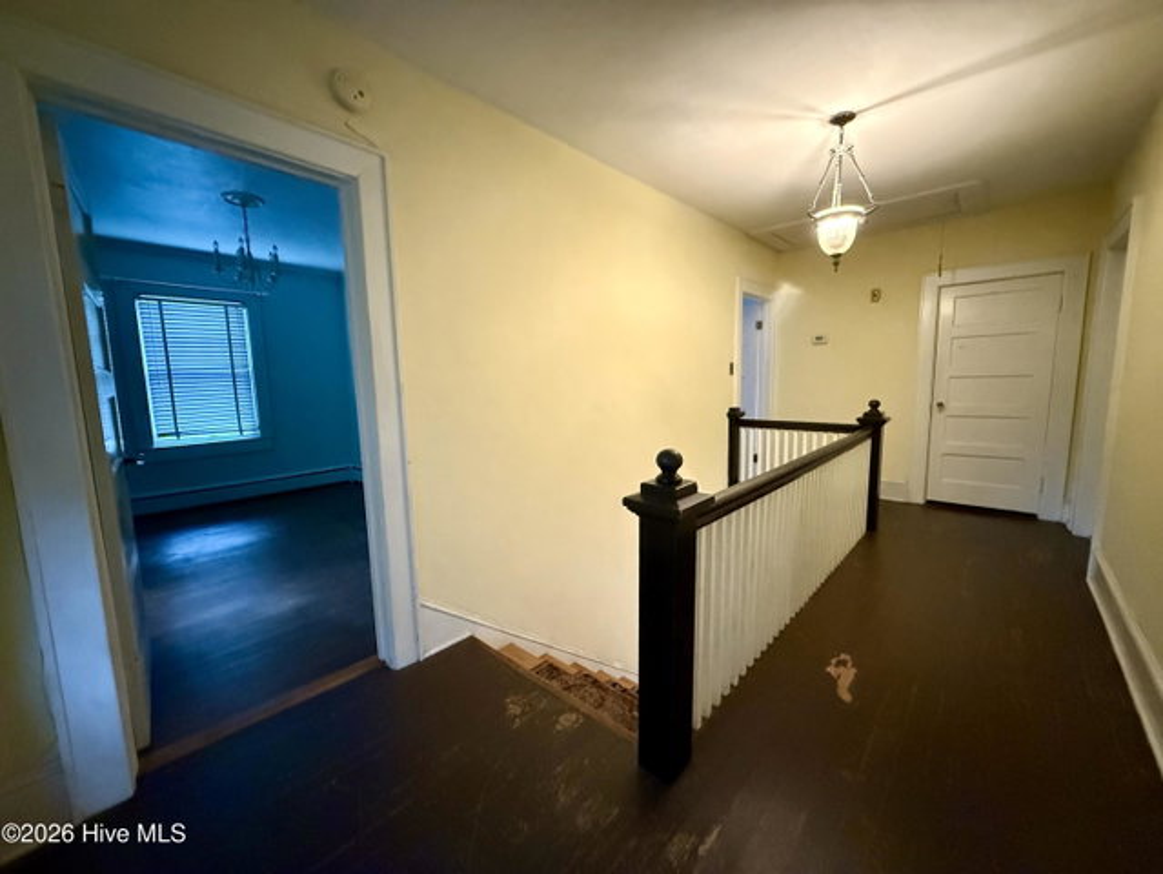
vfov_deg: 85.7
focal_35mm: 14
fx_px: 471
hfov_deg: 102.0
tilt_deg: -6.5
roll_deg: +1.2
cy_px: 437
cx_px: 582
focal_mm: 2.22
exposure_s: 1/60
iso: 1250
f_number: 2.2
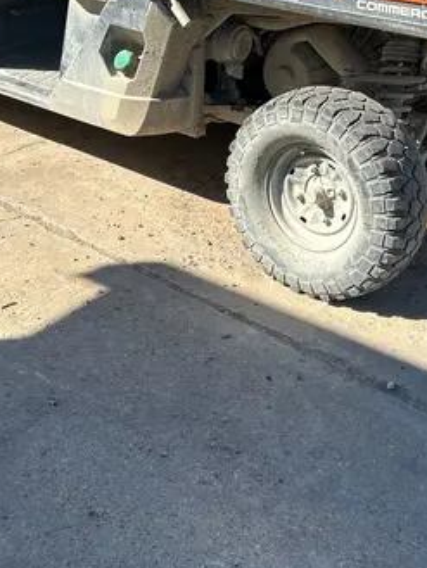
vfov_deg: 31.6
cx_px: 226
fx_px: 953
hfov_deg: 25.2
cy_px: 54
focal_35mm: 58
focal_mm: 5.7
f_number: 1.5
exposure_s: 1/2841
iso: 50
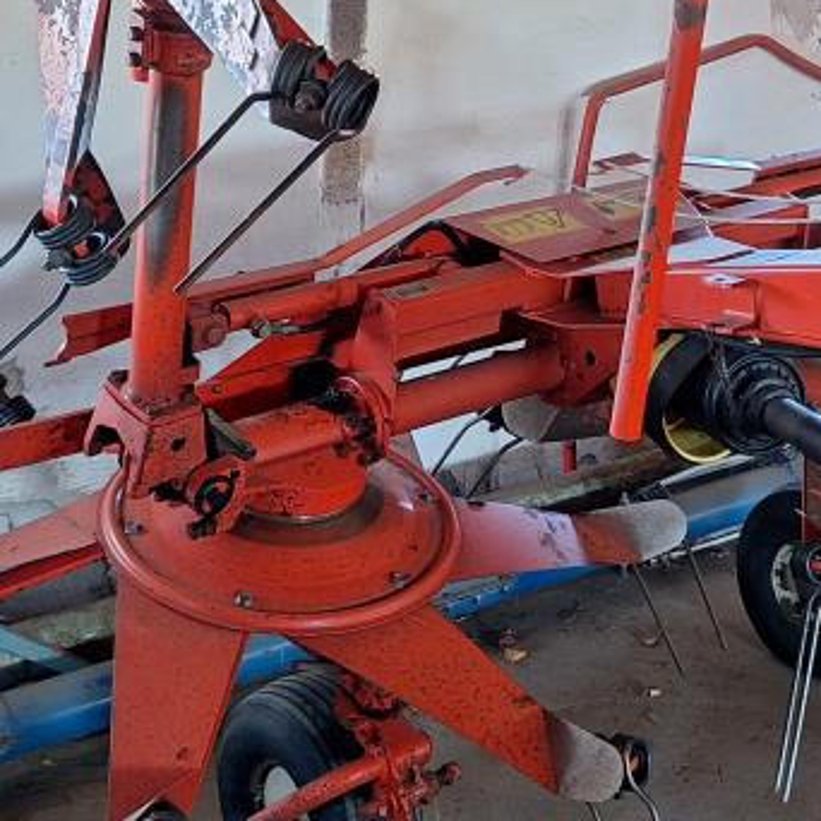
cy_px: -24
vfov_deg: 21.8
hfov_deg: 22.7
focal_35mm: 76
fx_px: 2039
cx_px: 499
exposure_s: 1/50
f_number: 1.8
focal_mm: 5.54
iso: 160
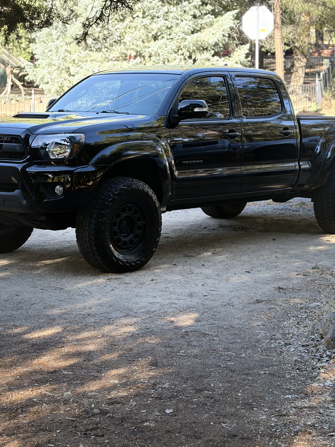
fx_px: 1006
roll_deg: +0.0
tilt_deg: -4.8
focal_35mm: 78
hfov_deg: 18.9
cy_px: 149
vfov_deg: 24.9
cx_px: 156
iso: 40
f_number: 1.6
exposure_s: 1/367
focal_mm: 5.96
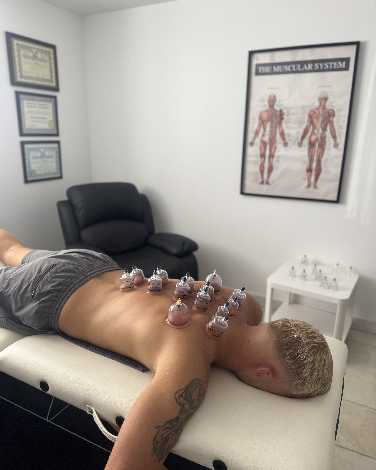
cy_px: 233
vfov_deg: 68.1
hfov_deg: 56.8
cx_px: 188
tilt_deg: -14.9
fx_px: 348
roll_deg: -0.9
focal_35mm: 25
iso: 250
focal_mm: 6.76
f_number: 1.78
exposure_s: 1/60
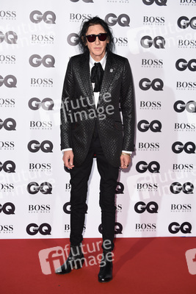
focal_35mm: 80
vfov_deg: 25.4
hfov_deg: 17.1
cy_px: 147
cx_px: 98
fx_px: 653
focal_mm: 80
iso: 800
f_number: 5.6
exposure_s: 1/250
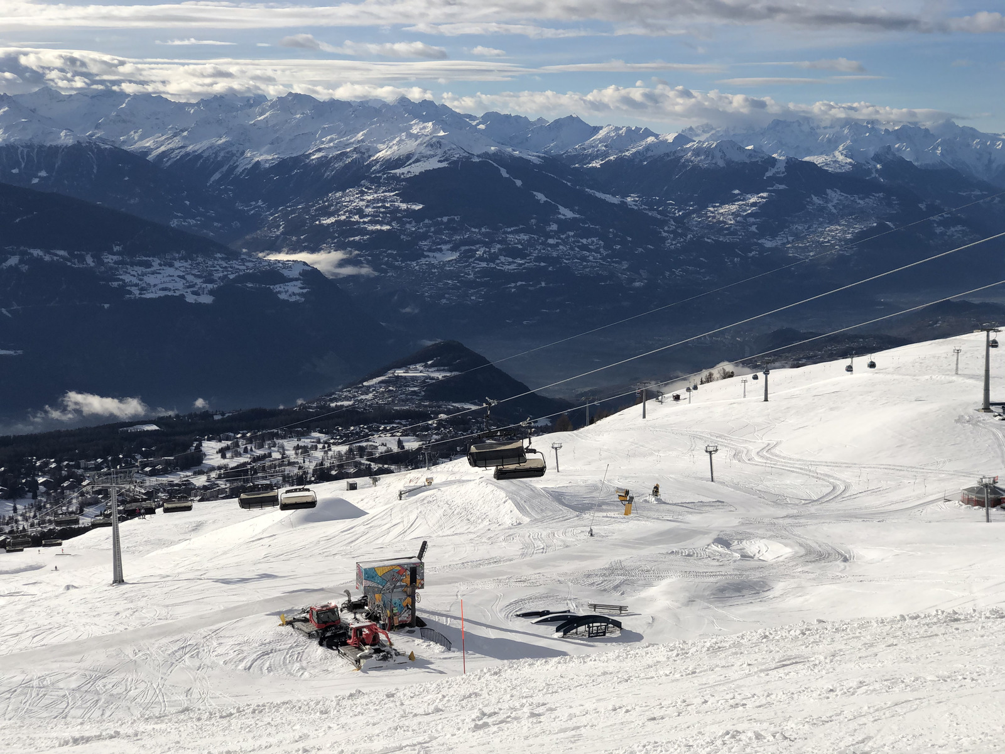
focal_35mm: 52
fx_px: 1510
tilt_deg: -8.7
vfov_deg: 28.0
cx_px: 502
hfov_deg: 36.8
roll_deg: +0.1
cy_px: 377
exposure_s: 1/3205
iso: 16
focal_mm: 6
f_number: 2.4
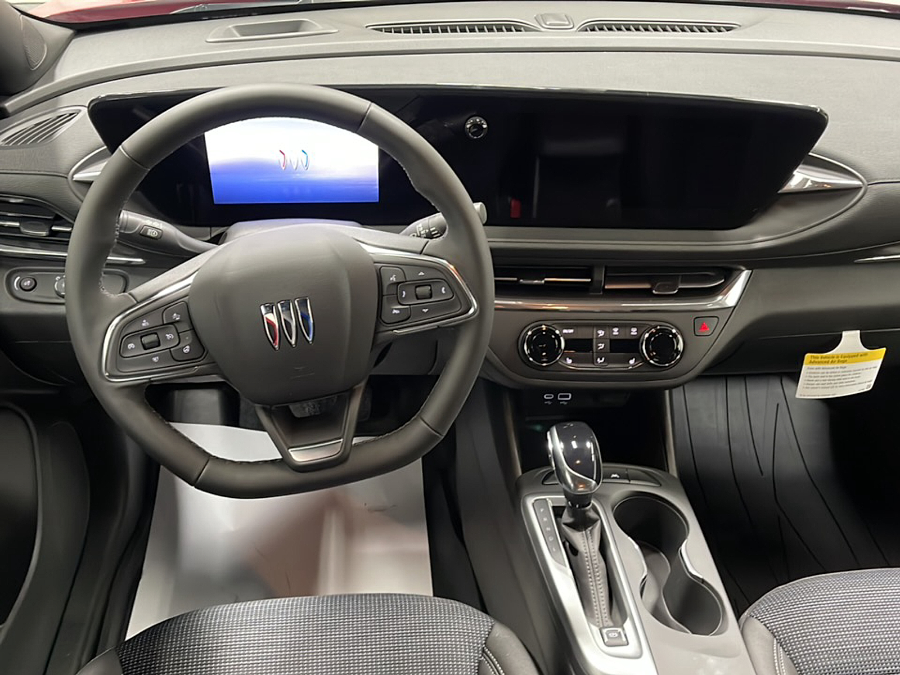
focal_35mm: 28
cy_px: 338
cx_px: 450
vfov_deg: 49.7
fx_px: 728
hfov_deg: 63.4
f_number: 1.6
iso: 640
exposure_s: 1/40
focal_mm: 5.1
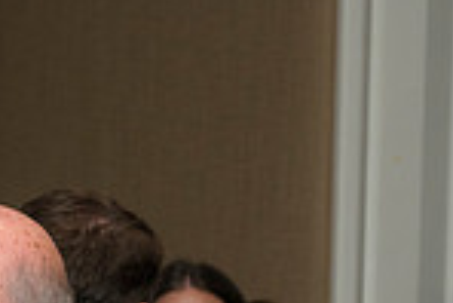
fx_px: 2217
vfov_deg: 7.6
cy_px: 503
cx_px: -245
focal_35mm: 176
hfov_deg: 11.2
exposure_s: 1/125
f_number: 5.6
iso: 800
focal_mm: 45
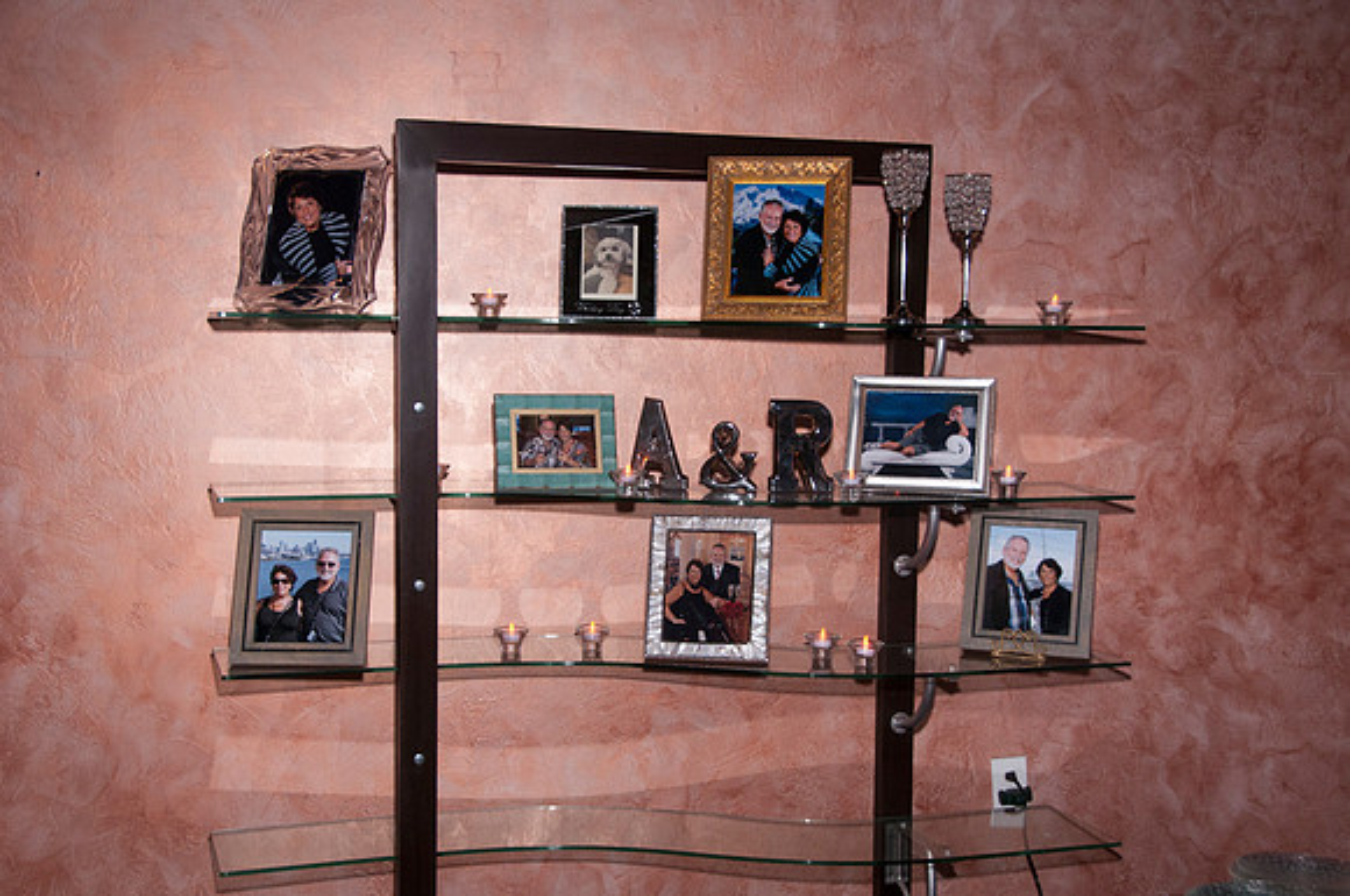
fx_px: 1629
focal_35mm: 44
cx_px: 675
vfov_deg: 30.8
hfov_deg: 45.0
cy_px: 448
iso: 400
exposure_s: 1/60
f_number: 4.5
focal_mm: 29
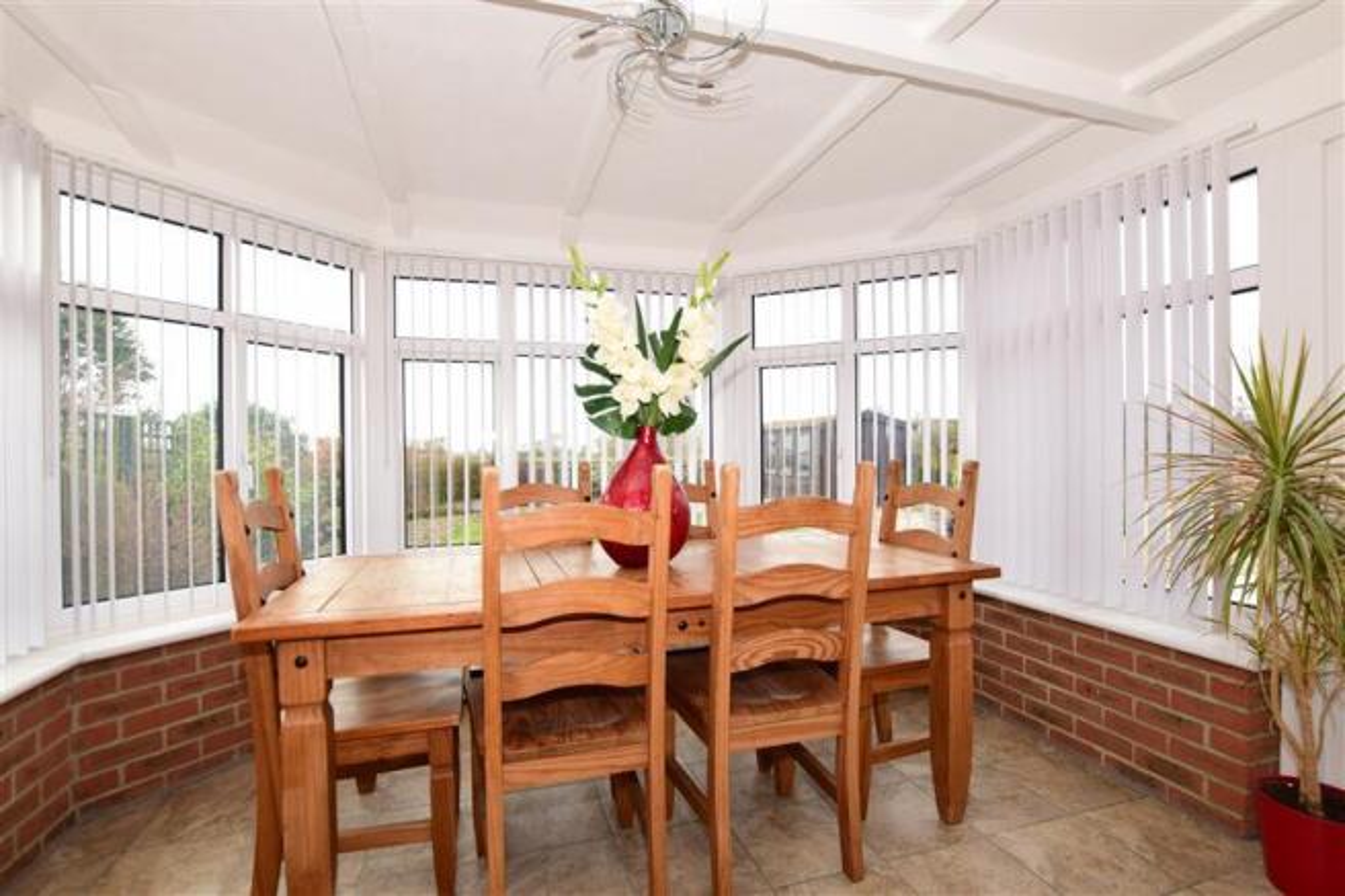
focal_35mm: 15
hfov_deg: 100.4
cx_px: 672
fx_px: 560
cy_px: 448
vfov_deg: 77.3
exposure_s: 1/160
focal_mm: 10
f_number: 6.3
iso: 400
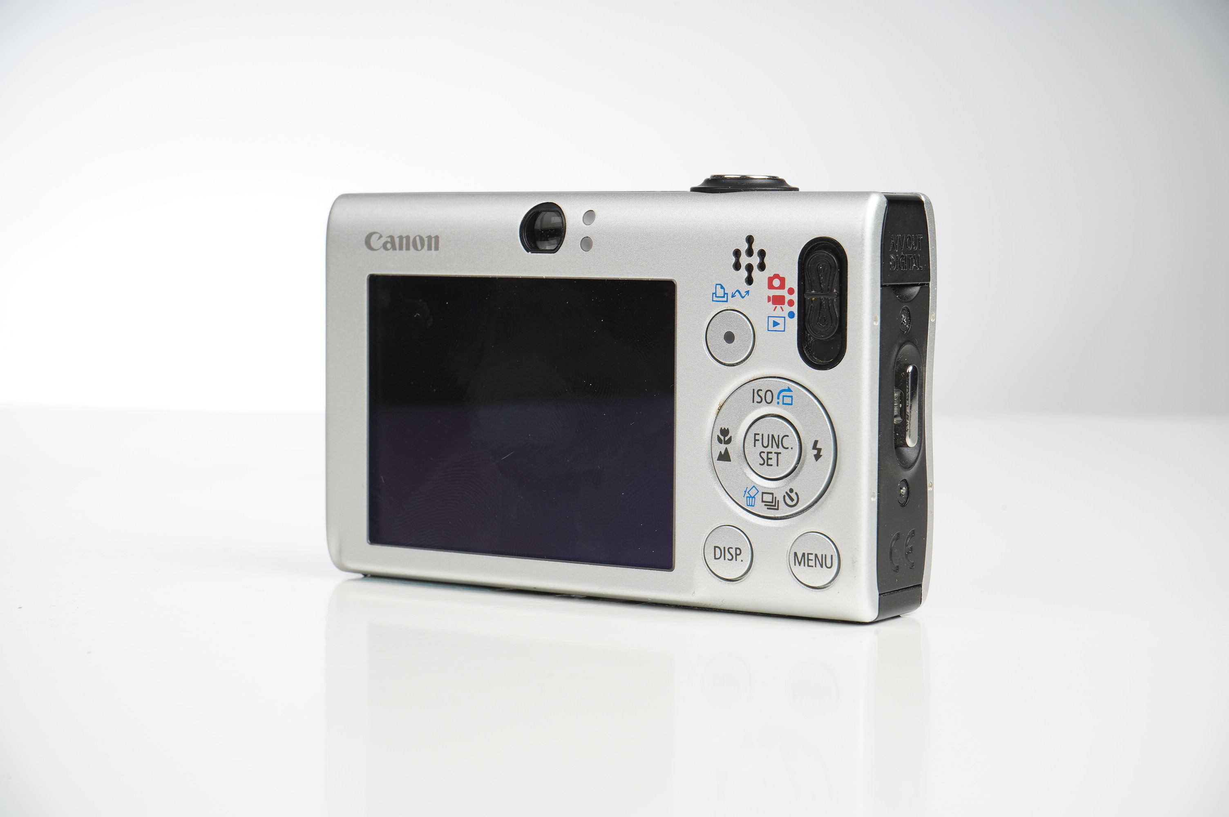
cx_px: 614
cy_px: 408
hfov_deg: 28.9
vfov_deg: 19.4
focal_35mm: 70
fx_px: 2388
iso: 160
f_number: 18
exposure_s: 1/160
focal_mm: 70
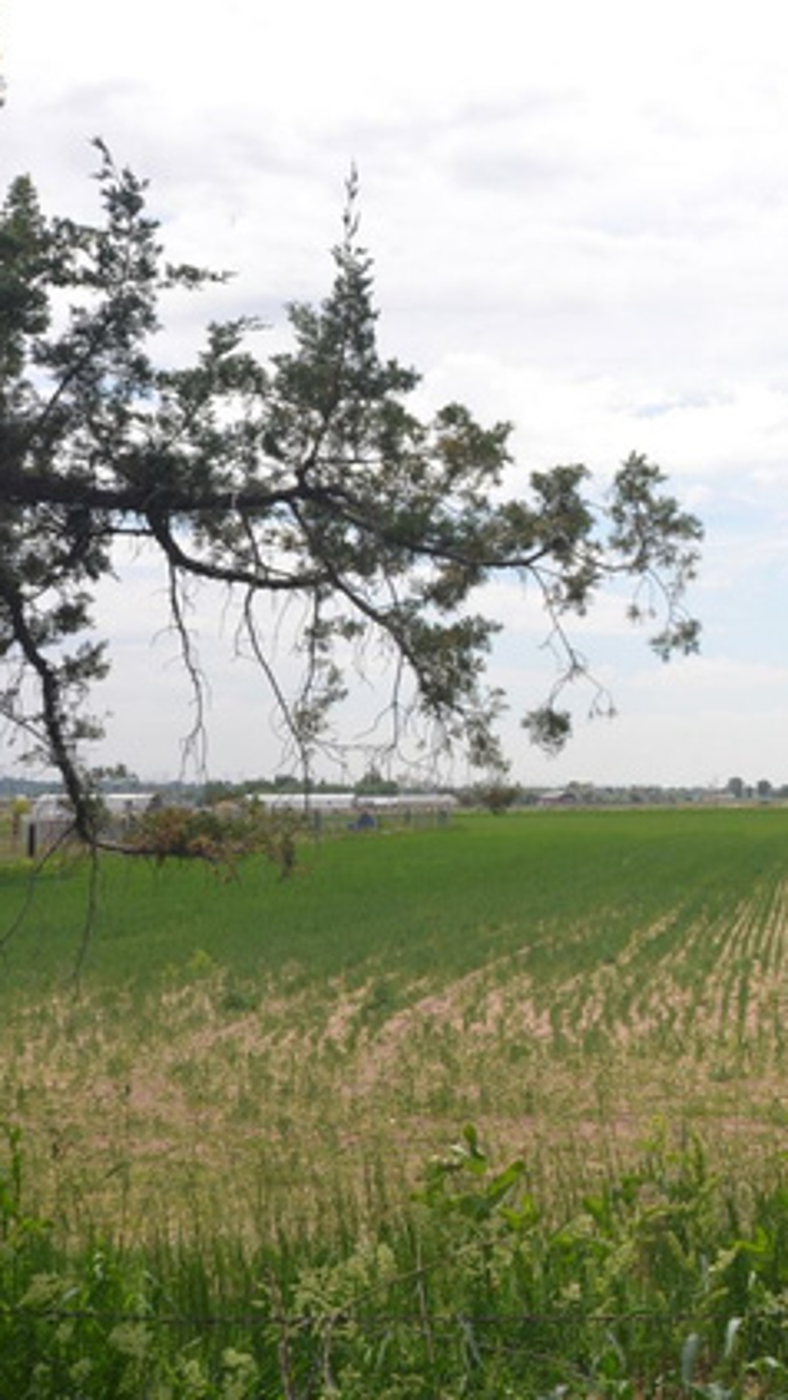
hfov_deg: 19.6
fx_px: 2117
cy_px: 702
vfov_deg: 36.6
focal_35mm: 57
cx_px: 993
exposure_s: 1/250
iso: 100
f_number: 8
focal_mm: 24
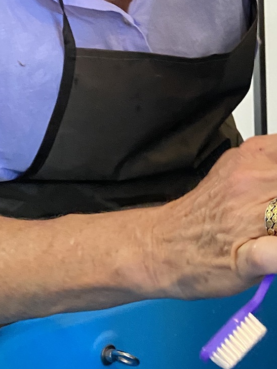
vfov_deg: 25.6
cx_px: 307
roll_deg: +4.4
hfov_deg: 19.3
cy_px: 19
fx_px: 779
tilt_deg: +6.6
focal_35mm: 73
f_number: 1.8
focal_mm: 4.25
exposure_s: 1/50
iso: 400
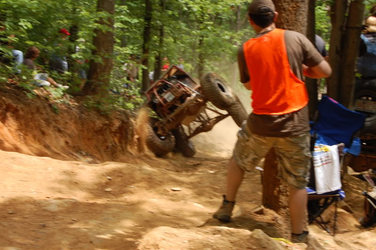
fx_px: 861
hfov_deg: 24.6
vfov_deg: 16.5
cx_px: 188
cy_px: 125
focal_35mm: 82
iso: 400
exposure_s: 1/250
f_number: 9
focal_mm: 55
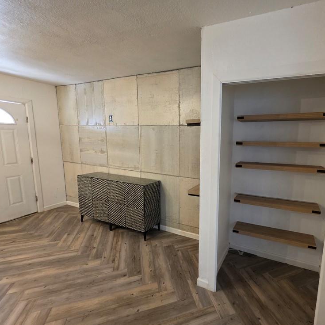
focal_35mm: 16
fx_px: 170
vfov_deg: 87.4
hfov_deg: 85.5
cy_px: 161
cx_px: 206
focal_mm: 2.2
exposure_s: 1/60
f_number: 1.9
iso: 500
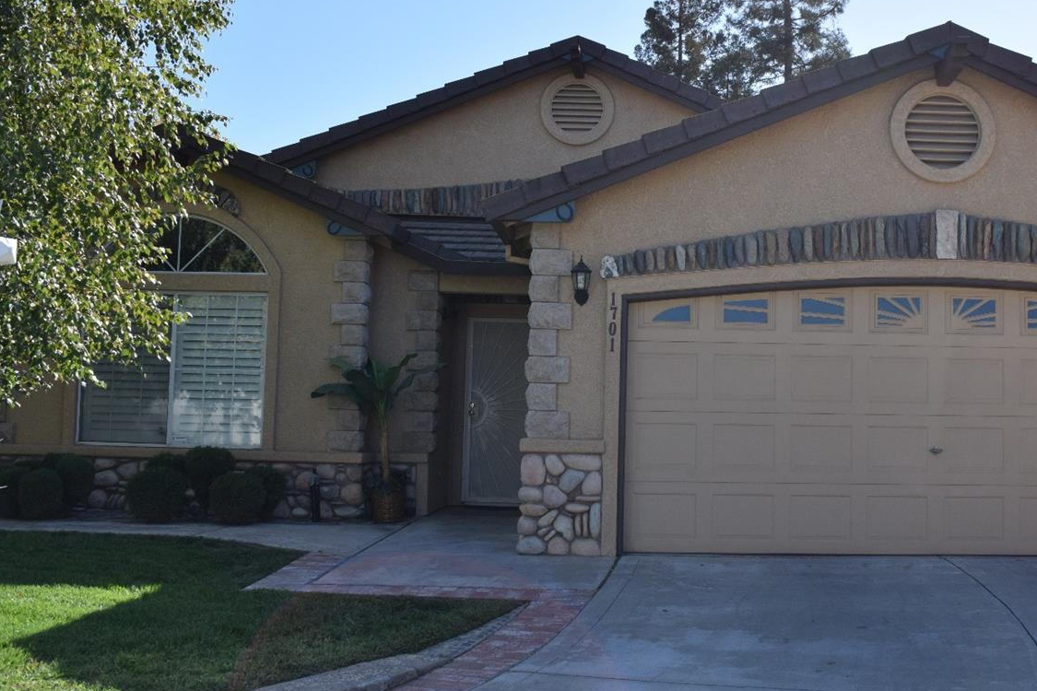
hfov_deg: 47.7
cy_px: 346
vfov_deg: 33.4
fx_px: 1152
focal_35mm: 40
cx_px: 686
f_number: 6.3
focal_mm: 20
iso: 400
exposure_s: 1/1600
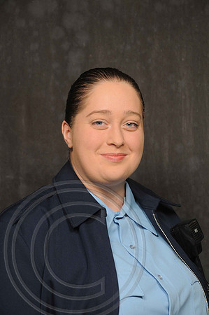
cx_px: 104
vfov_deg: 17.1
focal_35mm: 120
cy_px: 158
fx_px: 1047
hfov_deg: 11.4
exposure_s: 1/60
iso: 200
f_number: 6.3
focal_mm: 80
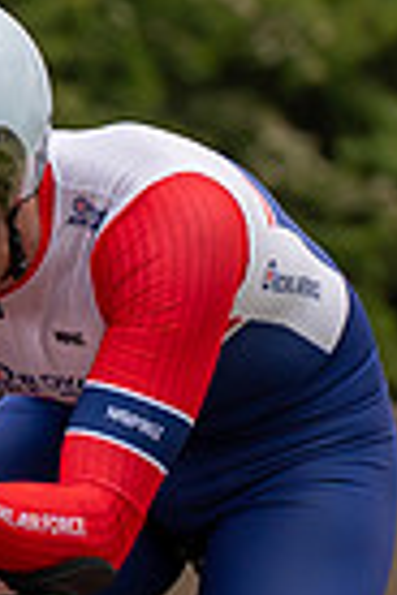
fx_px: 18211
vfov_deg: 1.9
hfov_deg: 1.2
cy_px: 243
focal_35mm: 1101
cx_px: 49
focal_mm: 119
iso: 160
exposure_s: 1/1000
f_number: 4
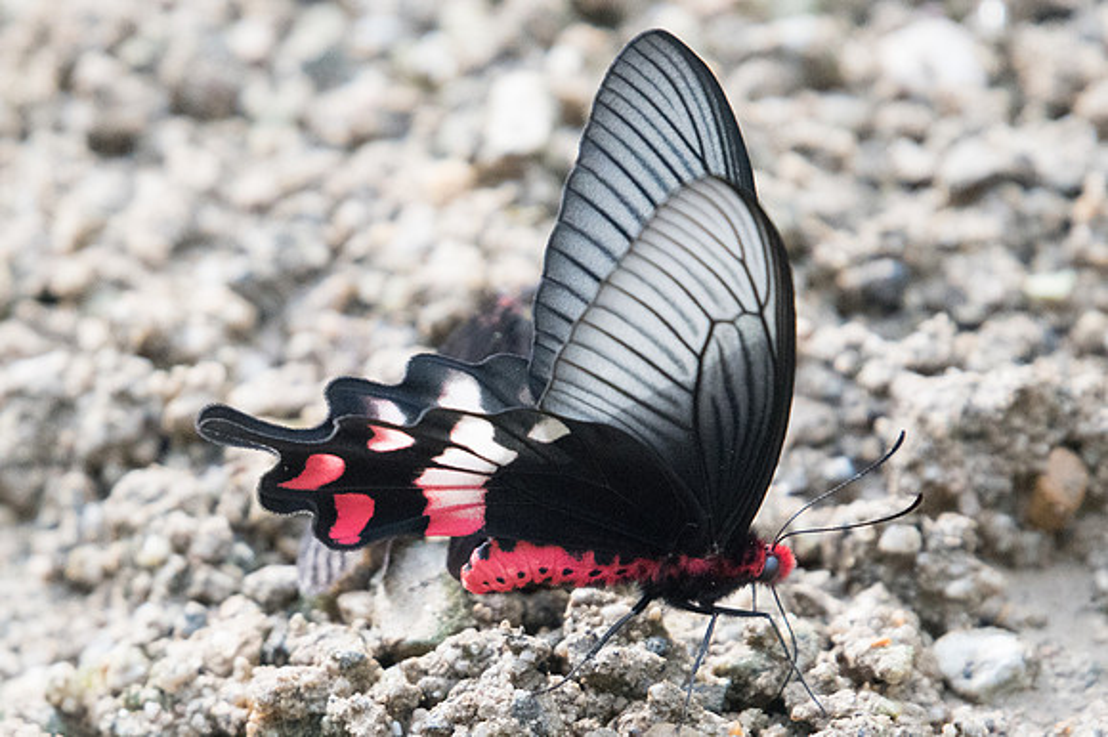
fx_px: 23985
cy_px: 443
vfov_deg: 1.8
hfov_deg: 2.6
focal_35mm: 780
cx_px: 388
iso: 1250
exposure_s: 1/500
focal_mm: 400
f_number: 6.3
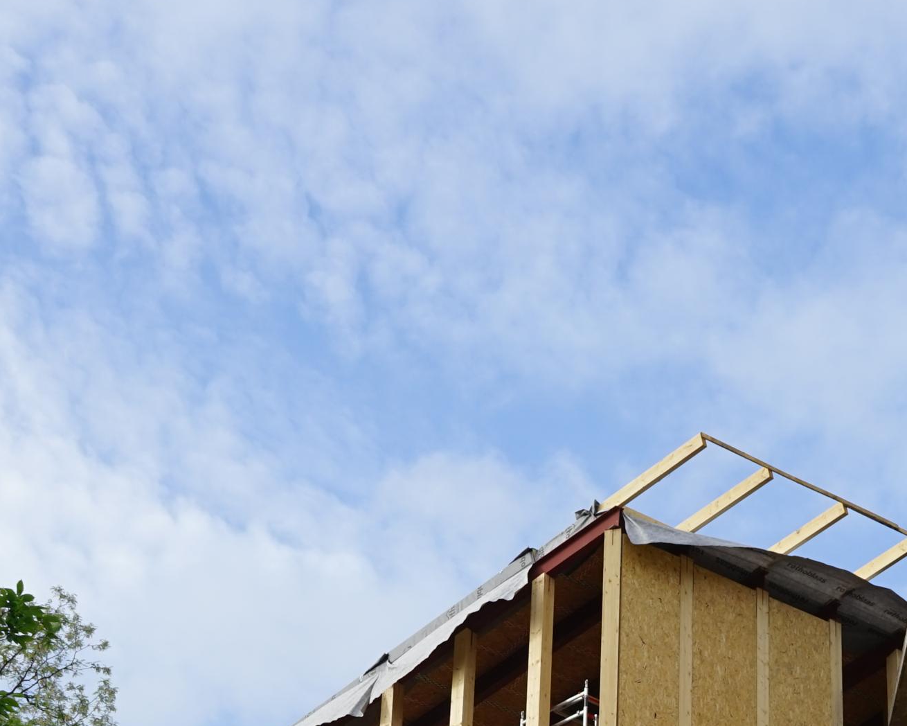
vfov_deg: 16.9
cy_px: 800
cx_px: 697
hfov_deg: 21.5
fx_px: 2362
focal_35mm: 88
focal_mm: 32
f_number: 10
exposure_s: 1/100
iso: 100
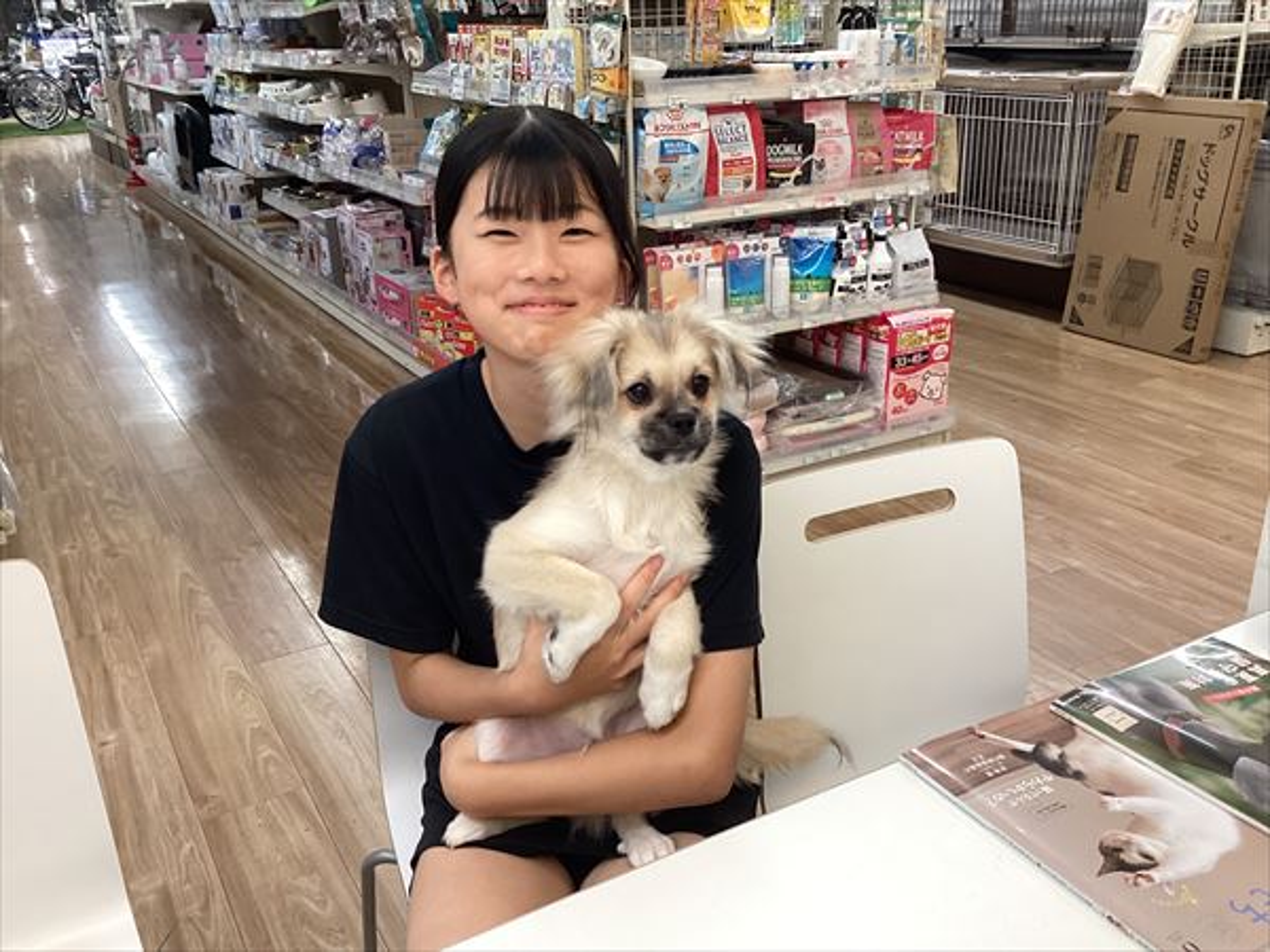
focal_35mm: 31
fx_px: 1137
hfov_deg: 58.4
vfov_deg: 45.4
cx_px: 635
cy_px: 476
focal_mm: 3.3
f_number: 2.4
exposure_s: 1/60
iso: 125
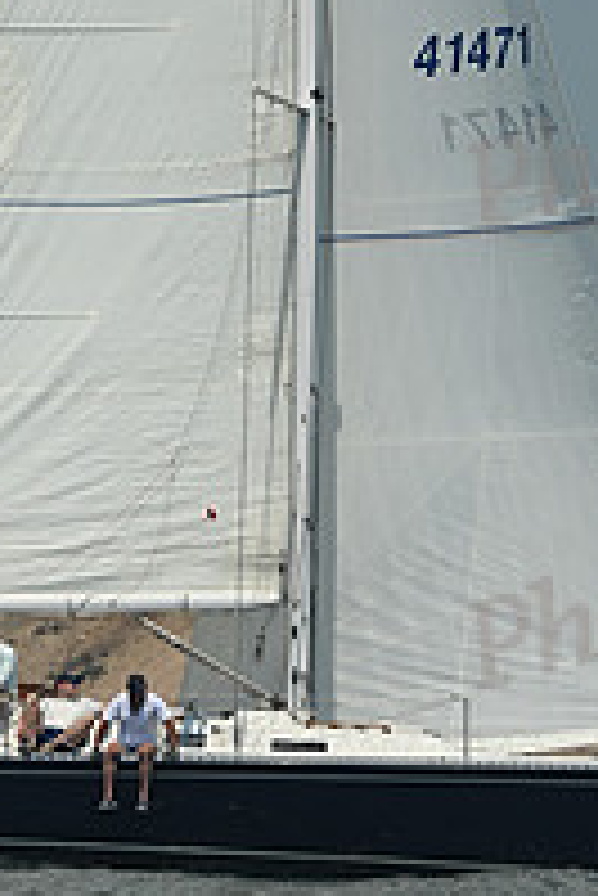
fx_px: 10869
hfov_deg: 3.2
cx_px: 236
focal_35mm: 437
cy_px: -54
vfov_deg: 4.7
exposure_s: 1/1250
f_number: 11
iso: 320
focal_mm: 150
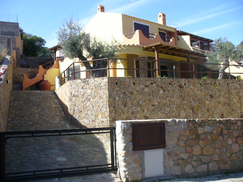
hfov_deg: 50.1
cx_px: 122
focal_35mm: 37
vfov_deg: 38.7
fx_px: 260
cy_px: 91
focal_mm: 6.1
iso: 80
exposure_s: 1/250
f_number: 5.6
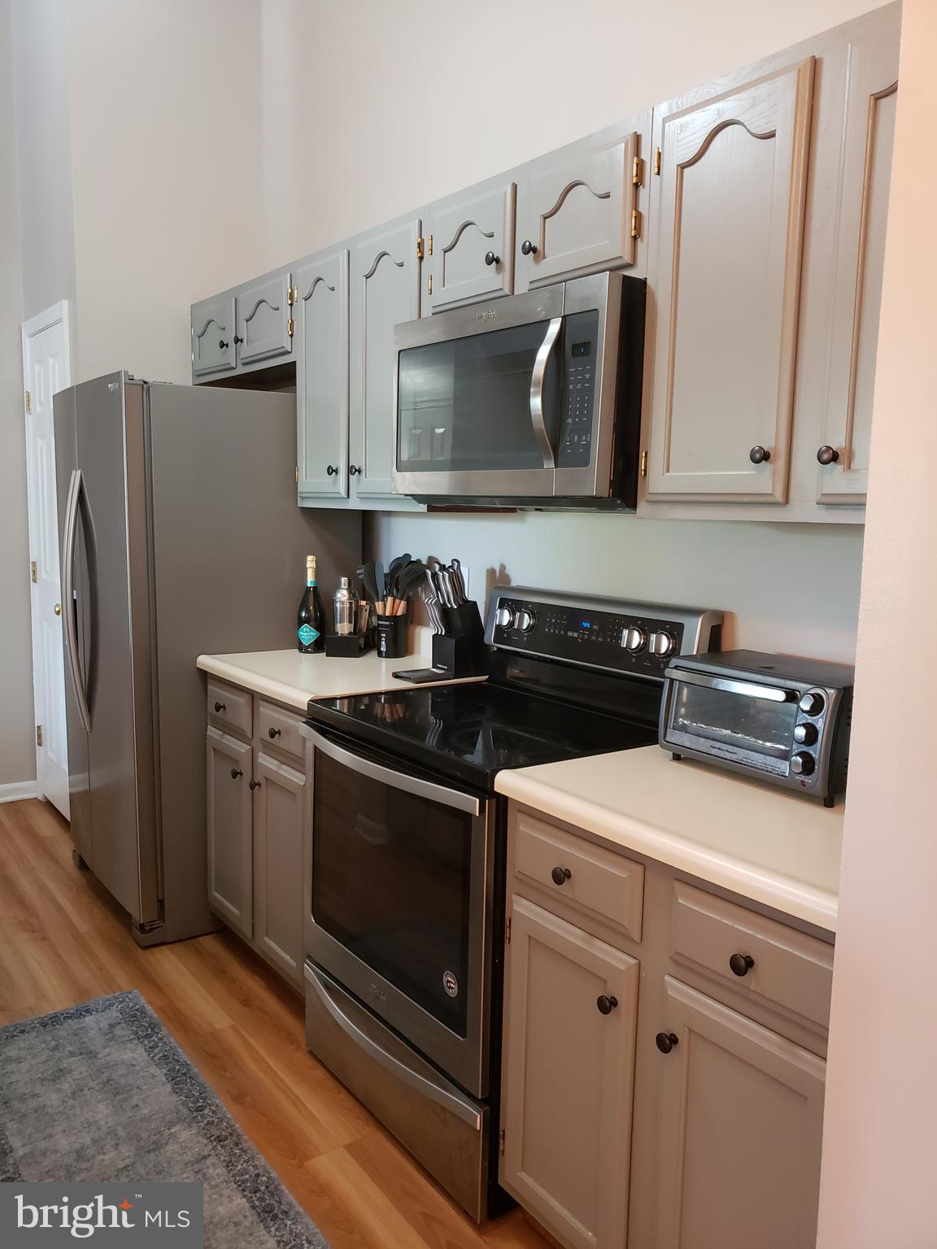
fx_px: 938
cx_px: 468
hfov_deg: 53.1
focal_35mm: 26
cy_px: 624
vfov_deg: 67.3
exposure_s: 1/20
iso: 250
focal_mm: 4.3
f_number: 1.5
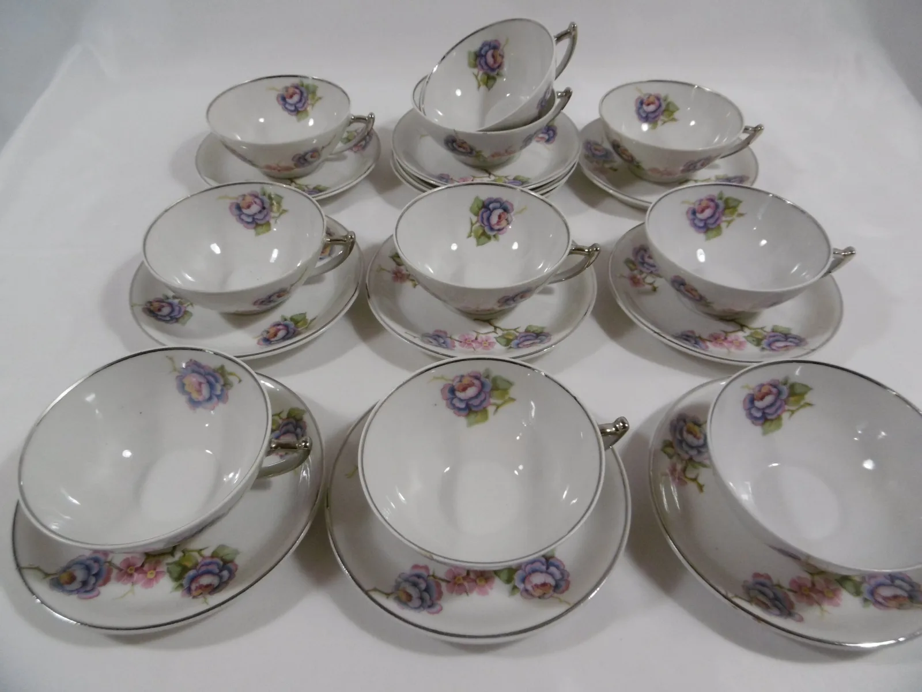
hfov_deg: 71.6
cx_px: 461
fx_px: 639
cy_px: 346
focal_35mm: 24
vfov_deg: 56.8
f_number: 3.1
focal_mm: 4.3
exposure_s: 1/60
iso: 250
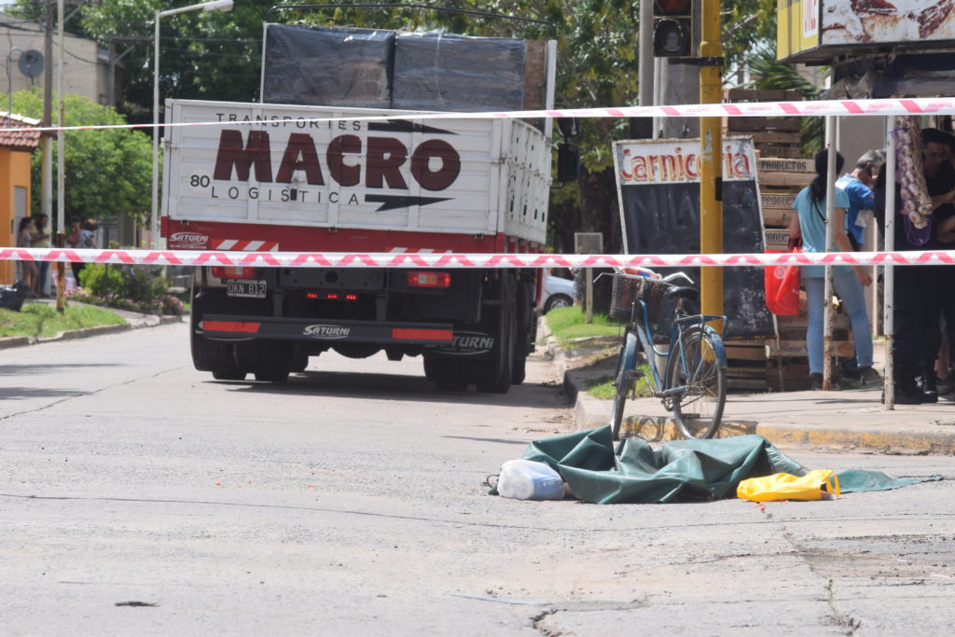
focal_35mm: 195
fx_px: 5173
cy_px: 318
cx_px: 478
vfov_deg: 7.0
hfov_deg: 10.5
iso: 200
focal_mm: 130
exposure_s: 1/400
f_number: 10
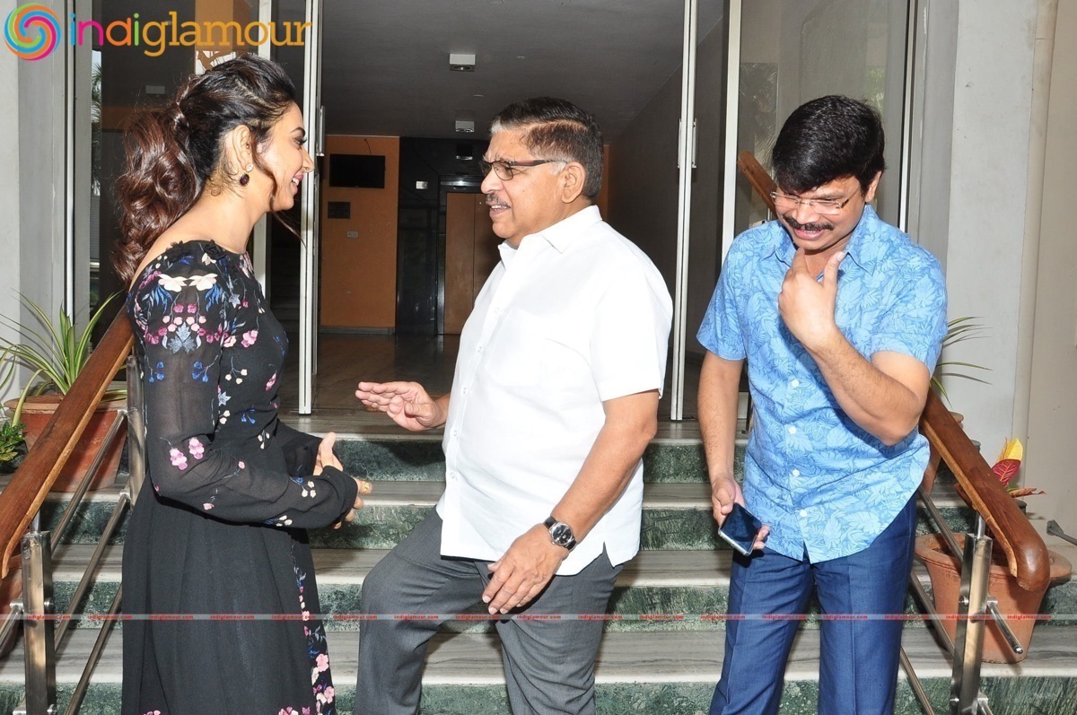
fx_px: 941
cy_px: 358
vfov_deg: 41.6
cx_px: 538
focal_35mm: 32
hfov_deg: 59.6
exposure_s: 1/125
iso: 400
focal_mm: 21
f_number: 9
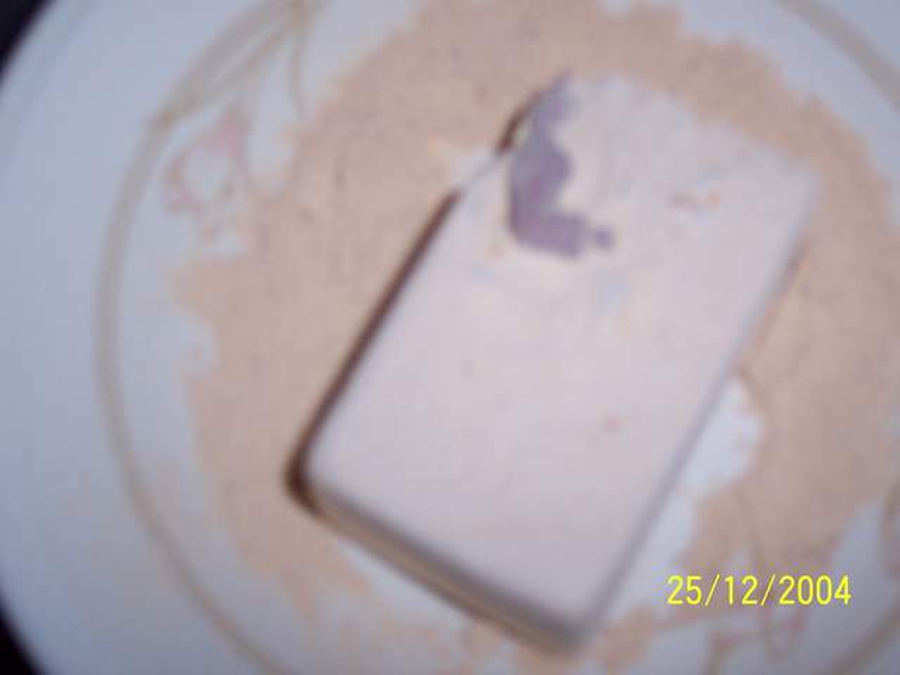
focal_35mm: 51
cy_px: 338
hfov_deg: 37.5
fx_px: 1326
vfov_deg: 28.6
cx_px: 450
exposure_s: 1/30
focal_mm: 10.7
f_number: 3.4
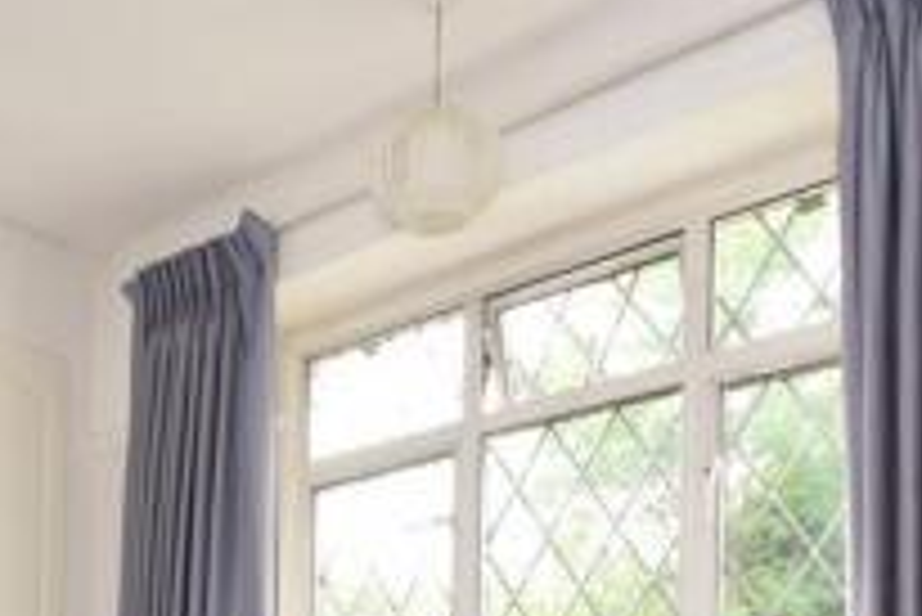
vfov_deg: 23.5
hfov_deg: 37.4
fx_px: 1230
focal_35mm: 48
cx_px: 31
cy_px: 875
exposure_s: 1/60
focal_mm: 10
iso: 250
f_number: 5
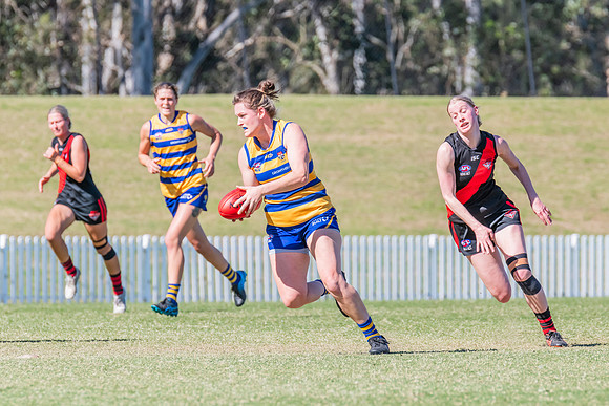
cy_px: 196
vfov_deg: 2.7
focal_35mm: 513
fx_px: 8673
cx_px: 321
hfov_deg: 4.0
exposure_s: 1/1250
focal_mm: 420
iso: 800
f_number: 10
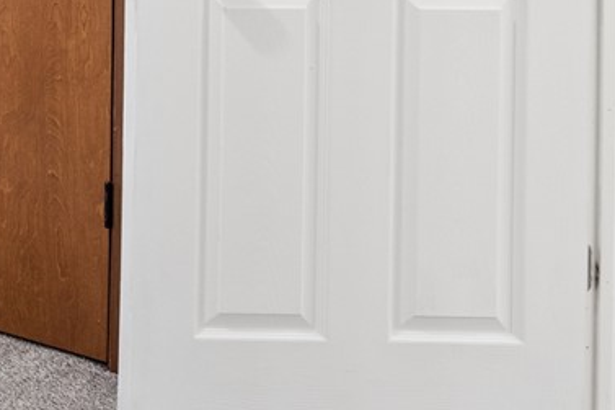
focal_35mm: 72
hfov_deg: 18.0
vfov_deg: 17.3
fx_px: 1229
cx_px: -645
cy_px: -180
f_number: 10
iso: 400
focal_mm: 16
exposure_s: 1/5
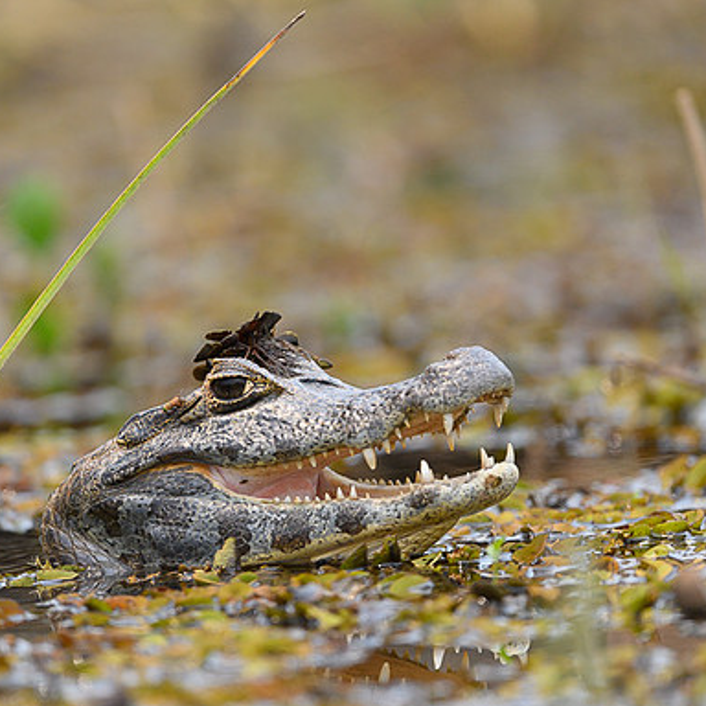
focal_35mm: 642
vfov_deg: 2.7
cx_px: 302
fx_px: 14814
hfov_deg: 2.7
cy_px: 353
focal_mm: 500
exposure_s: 1/2000
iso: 800
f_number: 4
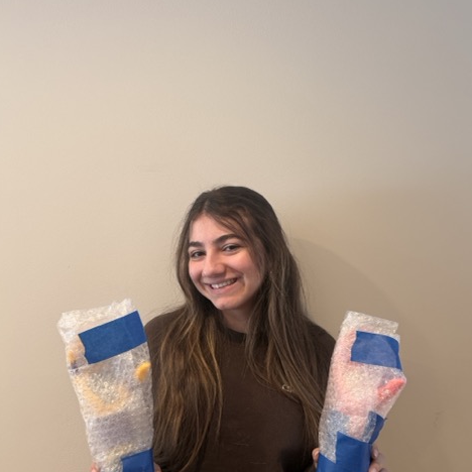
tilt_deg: -3.4
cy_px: 286
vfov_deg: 55.2
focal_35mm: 29
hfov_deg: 55.6
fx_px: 447
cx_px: 237
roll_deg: -0.9
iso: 160
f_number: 1.78
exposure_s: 1/60
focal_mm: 6.76
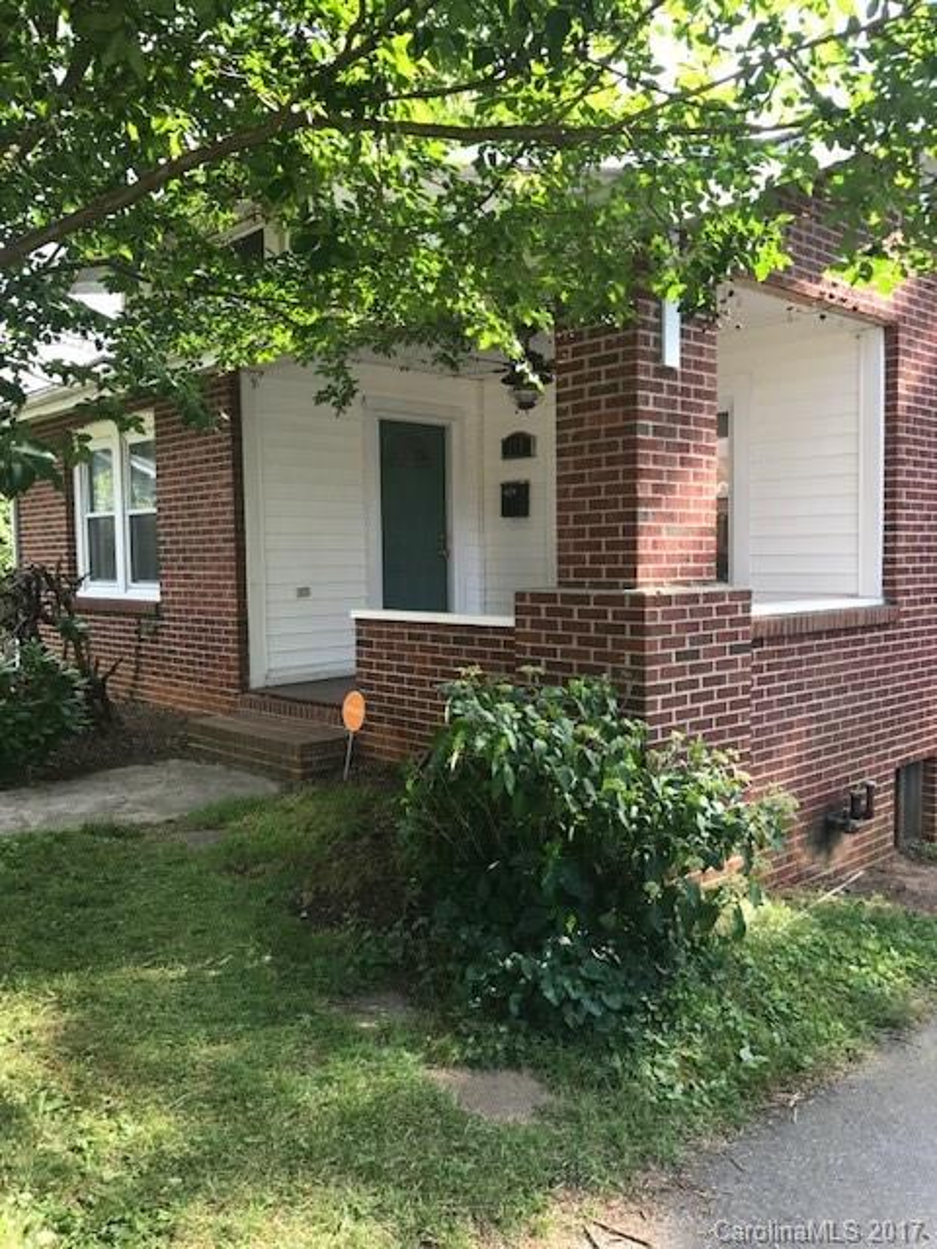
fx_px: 1011
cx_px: 468
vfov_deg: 63.4
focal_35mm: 28
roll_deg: +0.1
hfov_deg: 49.7
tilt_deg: -3.2
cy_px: 624
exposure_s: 1/171
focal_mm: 3.99
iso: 20
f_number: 1.8
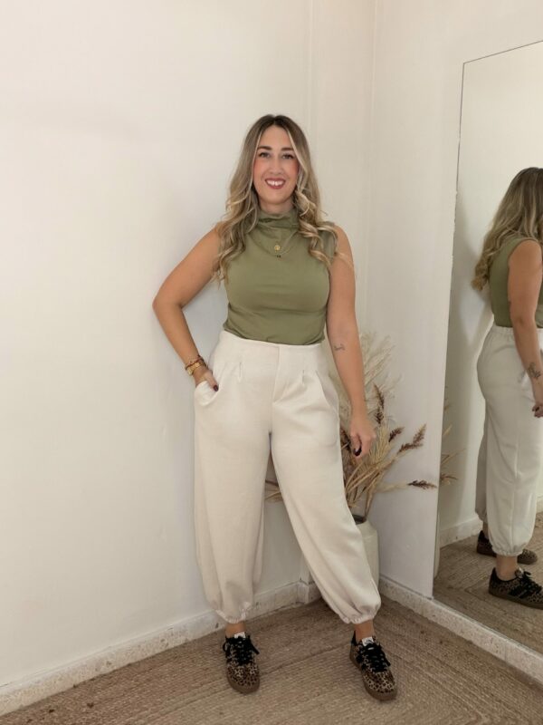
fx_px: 627
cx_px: 272
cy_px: 362
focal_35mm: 30
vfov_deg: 60.0
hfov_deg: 46.8
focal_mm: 2.71
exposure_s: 1/60
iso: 80
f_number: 1.9
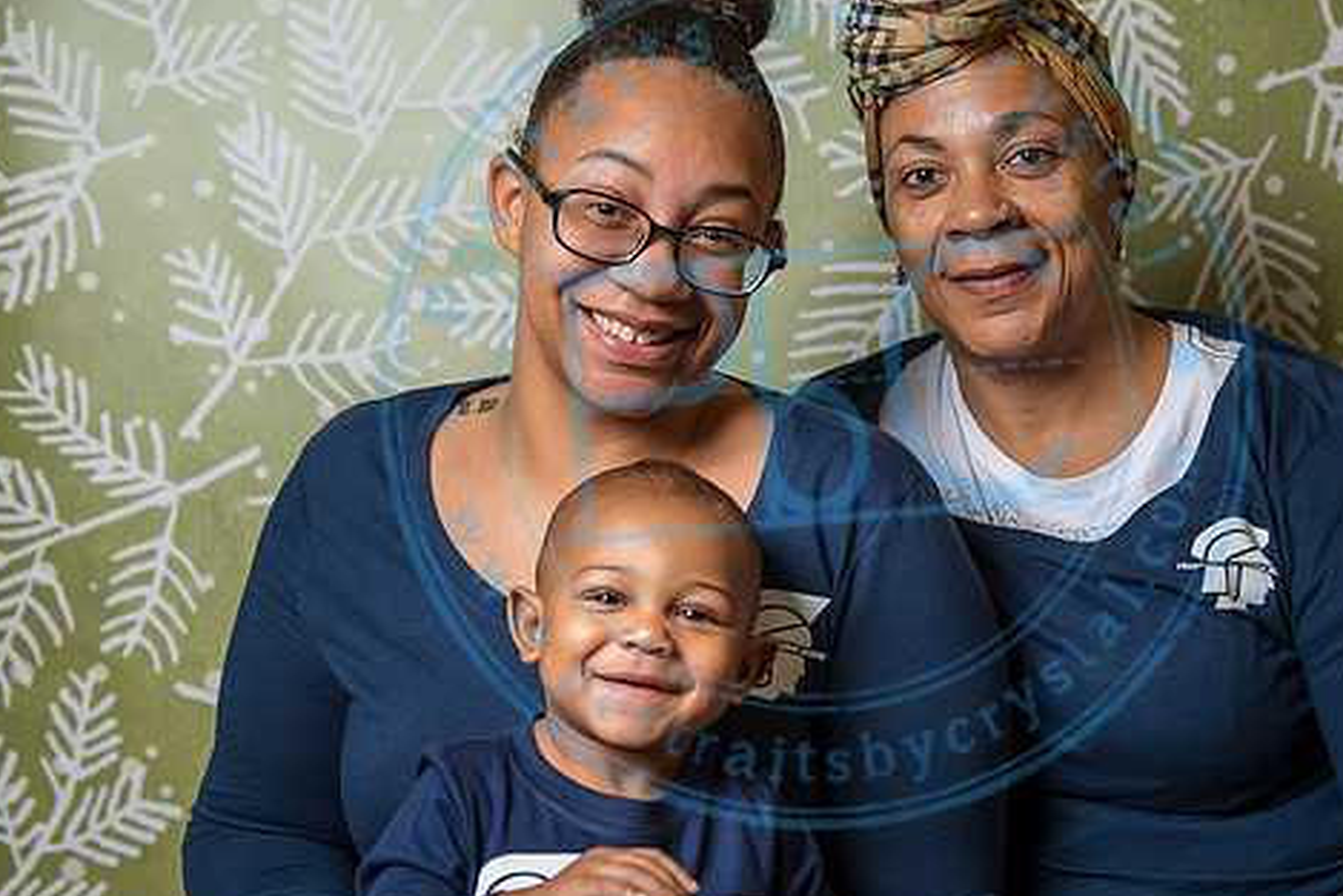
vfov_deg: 23.4
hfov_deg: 34.4
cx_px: 778
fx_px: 2164
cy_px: 455
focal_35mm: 58
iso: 200
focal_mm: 42
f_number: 3.5
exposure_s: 1/200
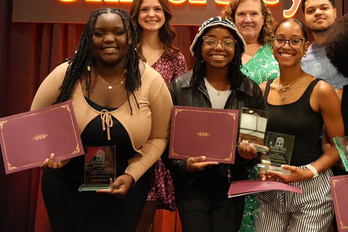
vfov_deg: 22.5
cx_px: 234
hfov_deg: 33.1
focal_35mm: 60
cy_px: 69
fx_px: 580
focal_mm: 40
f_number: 3.2
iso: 12800
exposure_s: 1/160
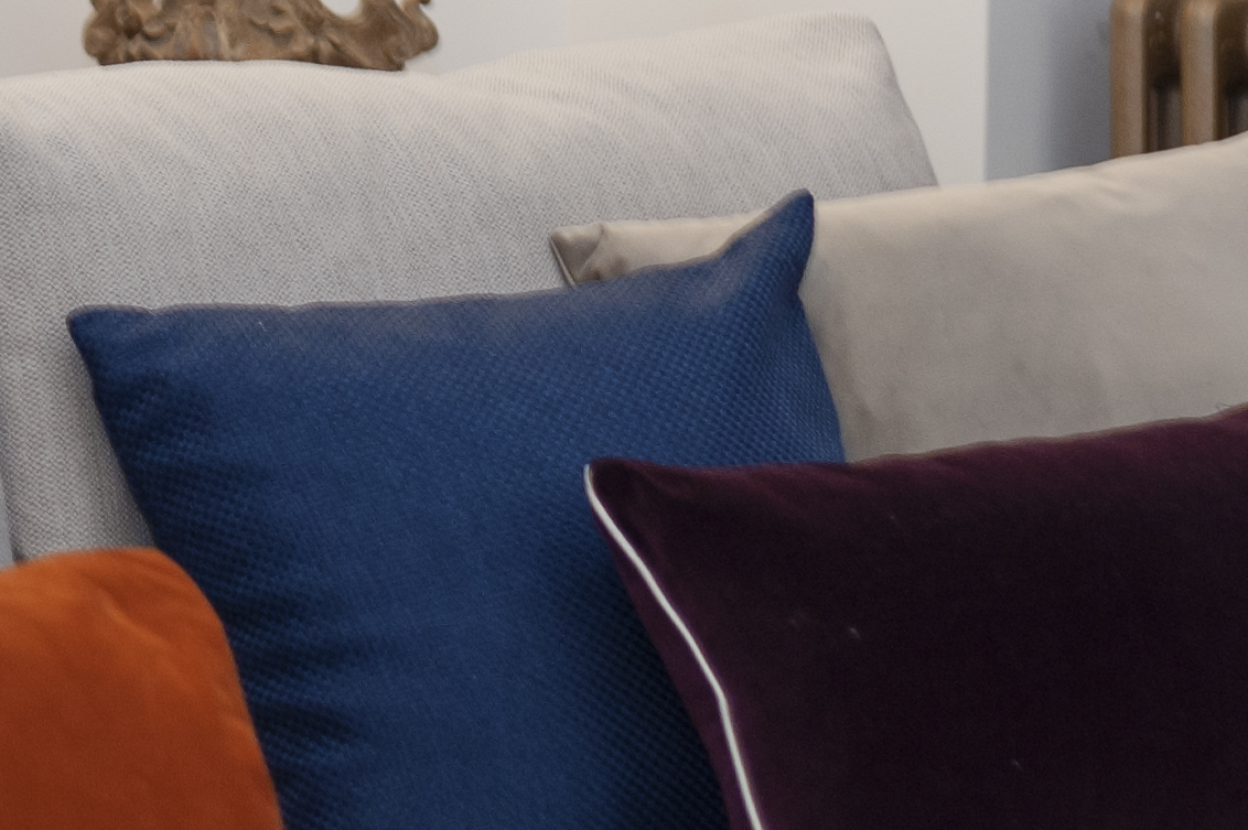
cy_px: -126
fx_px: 6512
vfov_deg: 7.2
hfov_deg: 10.8
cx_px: -155
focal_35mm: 188
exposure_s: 1/60
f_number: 2.8
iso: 200
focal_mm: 50
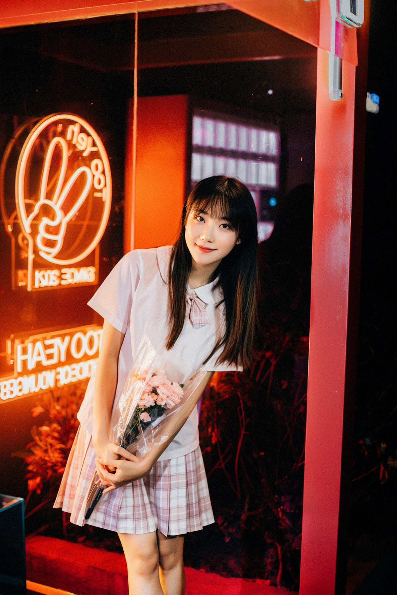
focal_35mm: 50
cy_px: 298
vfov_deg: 39.6
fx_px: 827
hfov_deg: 27.0
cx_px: 198
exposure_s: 1/60
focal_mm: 50
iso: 500
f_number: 2.2
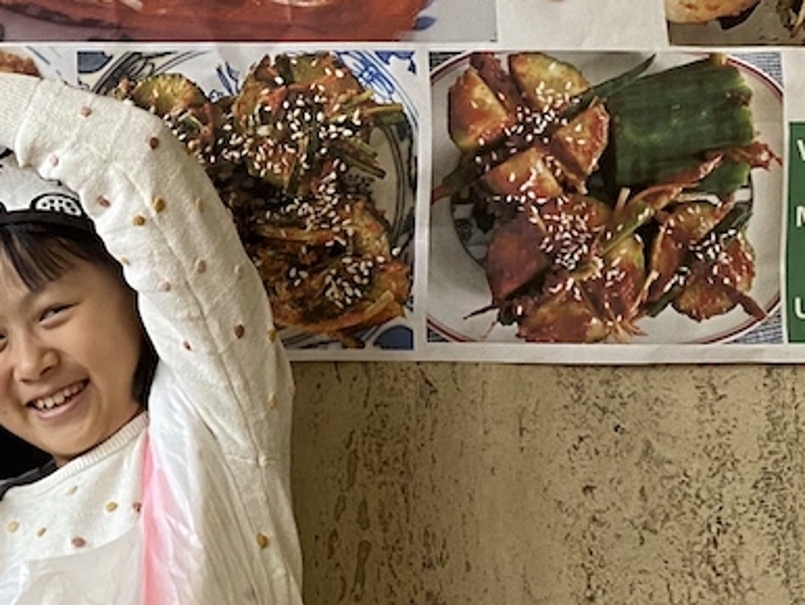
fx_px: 2350
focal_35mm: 101
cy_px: 201
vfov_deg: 14.6
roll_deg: -0.8
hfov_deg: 19.0
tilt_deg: +10.1
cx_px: 56
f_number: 1.8
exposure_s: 1/50
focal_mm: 4.25
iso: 125
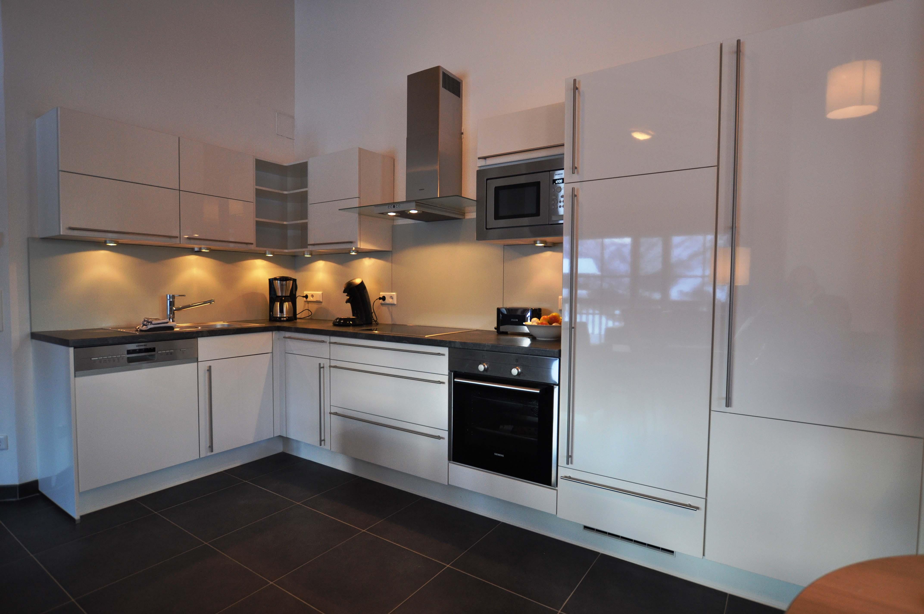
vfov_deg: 67.2
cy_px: 307
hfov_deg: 90.1
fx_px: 461
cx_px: 462
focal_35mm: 18
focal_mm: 12
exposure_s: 1/60
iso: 450
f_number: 4
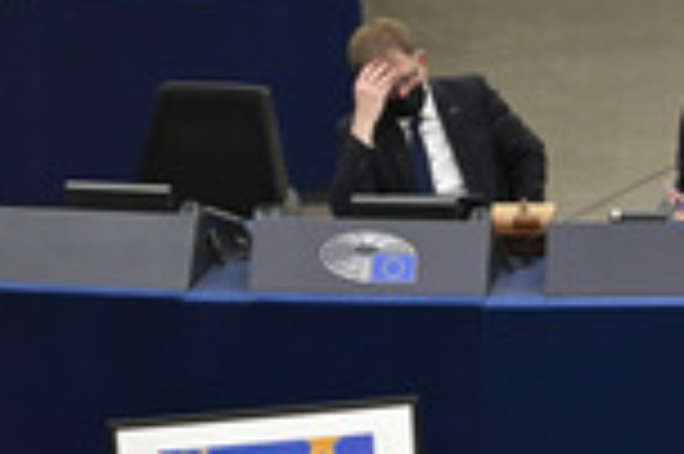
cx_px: 731
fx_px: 11274
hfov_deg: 3.5
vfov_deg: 2.3
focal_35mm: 594
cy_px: 584
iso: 1000
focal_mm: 200
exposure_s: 1/500
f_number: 2.8
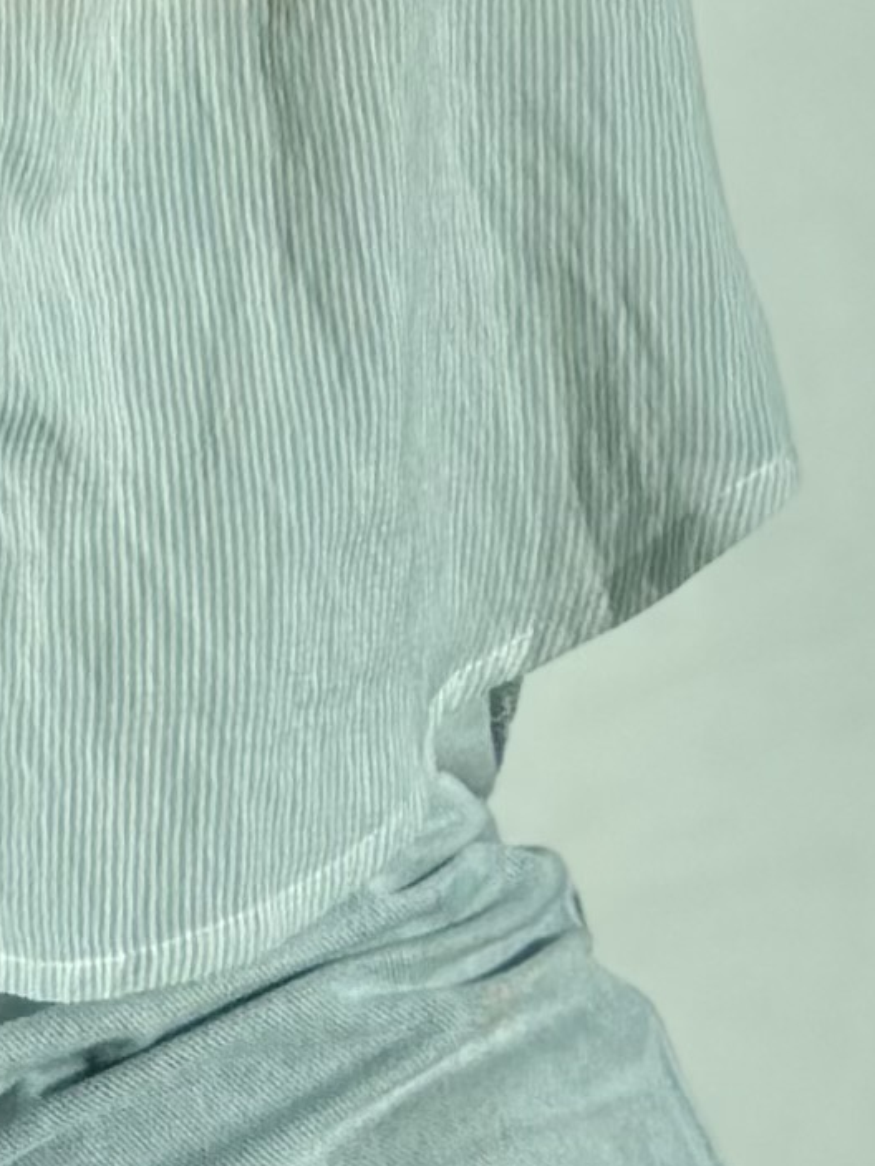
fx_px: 9268
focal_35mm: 275
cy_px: -1501
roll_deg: -1.9
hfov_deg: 5.4
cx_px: -302
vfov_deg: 6.9
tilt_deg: -15.7
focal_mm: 6.86
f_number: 1.78
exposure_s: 1/1721
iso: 80
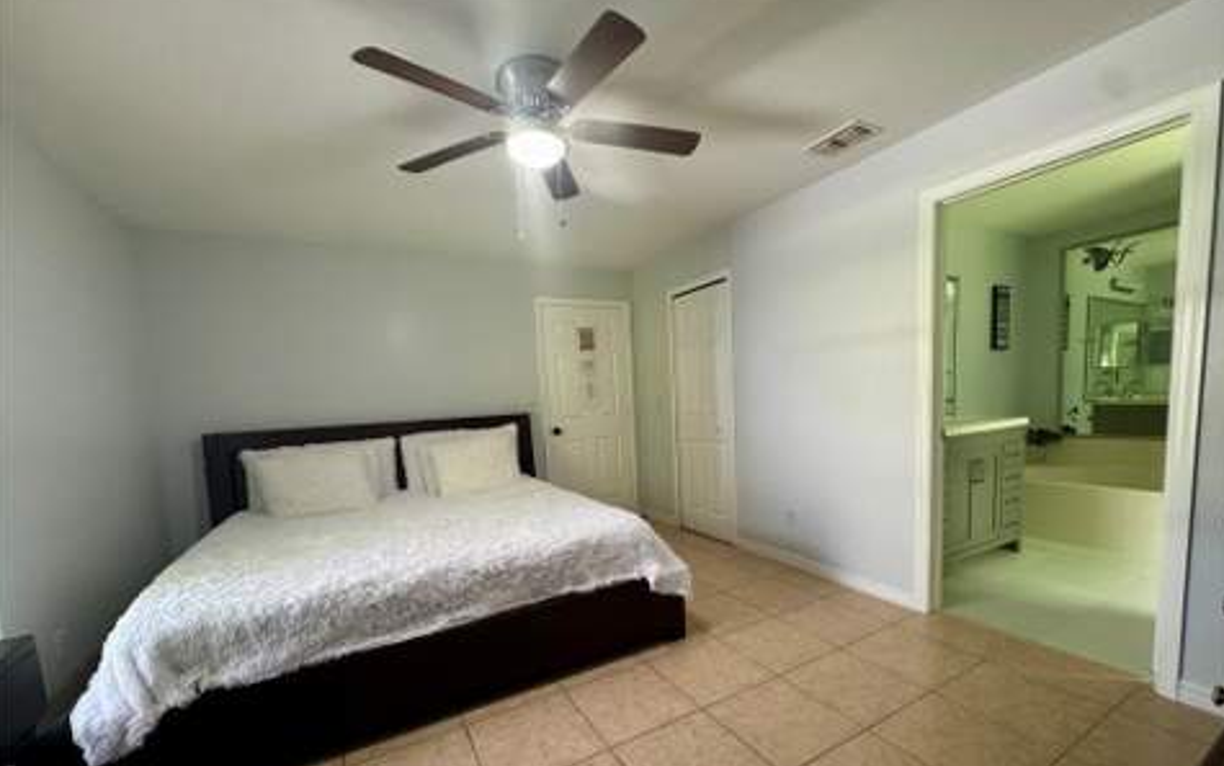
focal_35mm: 15
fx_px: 500
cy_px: 446
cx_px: 613
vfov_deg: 74.3
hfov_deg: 101.5
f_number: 2.2
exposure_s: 1/60
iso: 400
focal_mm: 2.22
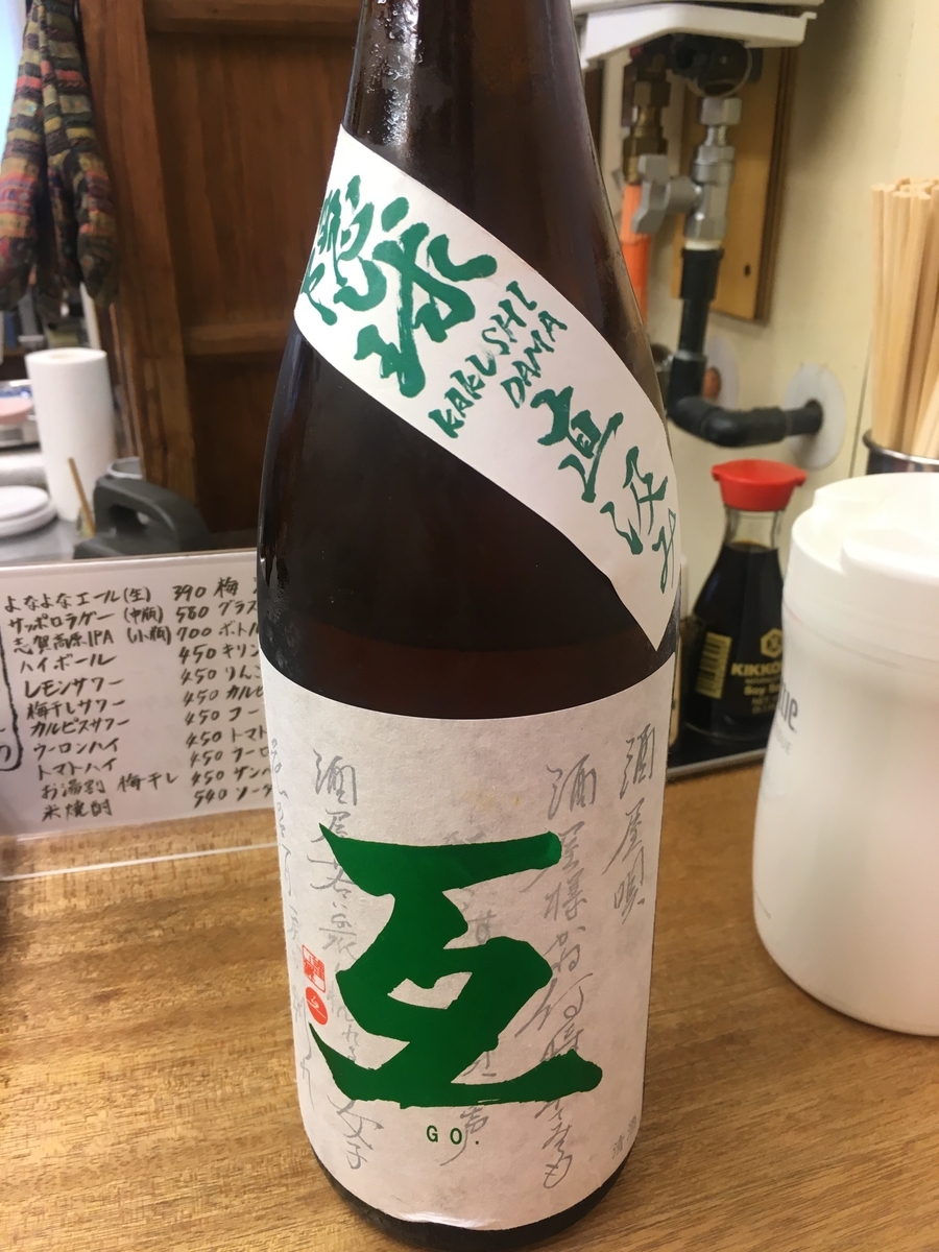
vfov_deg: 61.7
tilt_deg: -24.9
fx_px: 1049
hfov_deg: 48.2
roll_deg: -0.5
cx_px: 470
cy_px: 626
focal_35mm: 29
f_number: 2.2
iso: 50
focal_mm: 4.15
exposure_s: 1/30
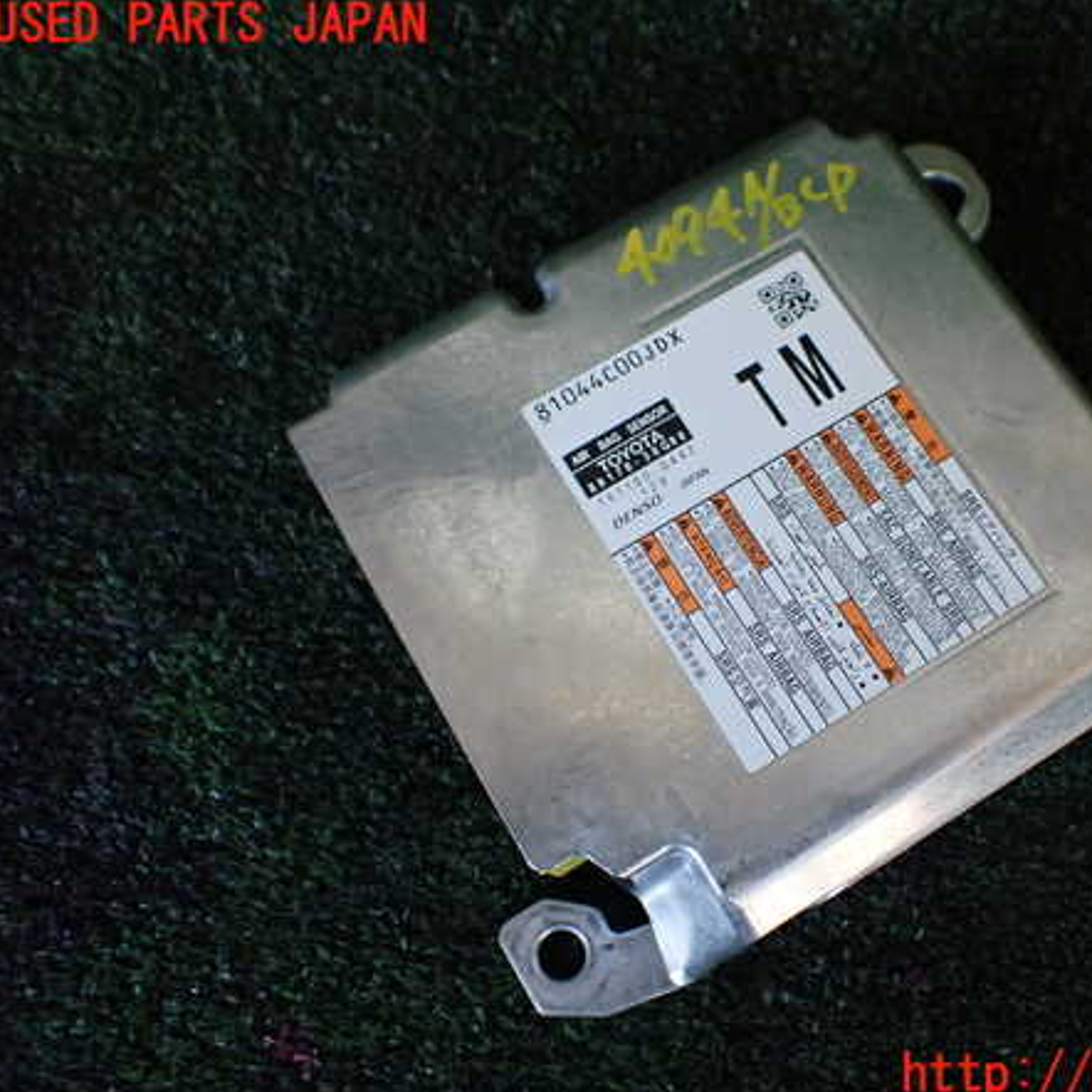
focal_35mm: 36
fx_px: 1285
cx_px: 719
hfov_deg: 45.4
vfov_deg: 46.0
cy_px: 551
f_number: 2.3
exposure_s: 1/125
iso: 400
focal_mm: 5.4
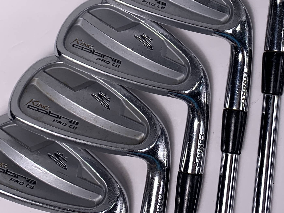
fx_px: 615
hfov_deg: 25.8
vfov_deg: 18.8
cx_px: 193
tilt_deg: -76.6
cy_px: -24
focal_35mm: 75
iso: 25
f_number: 1.8
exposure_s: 1/248
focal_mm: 4.25
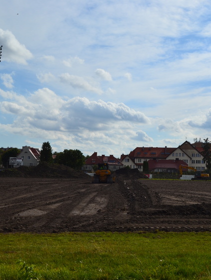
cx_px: 117
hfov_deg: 25.7
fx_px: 463
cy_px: 139
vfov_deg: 33.8
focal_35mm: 57
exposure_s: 1/500
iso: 280
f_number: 11
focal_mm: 26
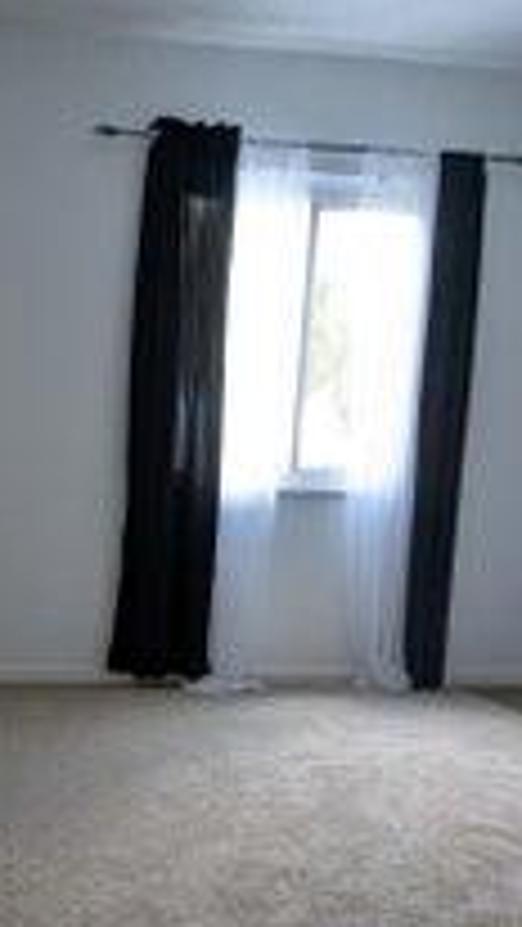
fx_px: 811
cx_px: 115
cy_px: 752
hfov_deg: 34.7
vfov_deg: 55.0
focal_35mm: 33
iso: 45
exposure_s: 1/24.4
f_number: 2.2
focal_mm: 1.95
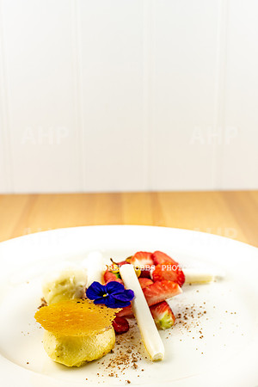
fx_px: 537
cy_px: 194
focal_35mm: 50
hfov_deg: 27.0
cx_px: 129
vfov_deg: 39.6
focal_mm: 50
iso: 64
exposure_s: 1/20
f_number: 8
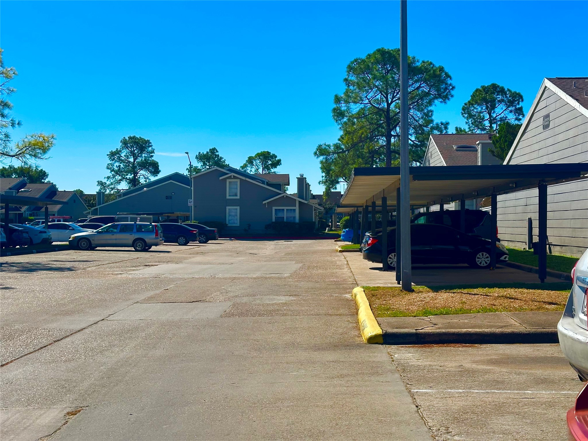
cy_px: 220
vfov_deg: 30.3
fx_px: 815
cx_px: 294
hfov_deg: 39.7
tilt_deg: +2.4
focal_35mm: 48
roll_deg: -0.7
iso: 64
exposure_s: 1/6211
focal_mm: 6.86
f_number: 1.78
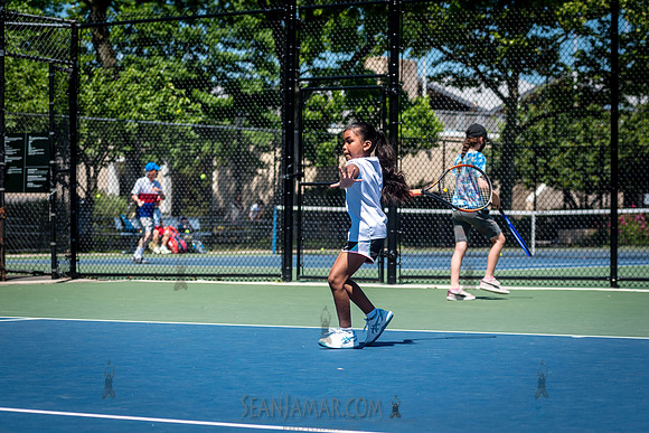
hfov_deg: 18.1
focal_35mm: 113
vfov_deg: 12.2
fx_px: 2032
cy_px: 223
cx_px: 364
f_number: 5
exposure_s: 1/1600
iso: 200
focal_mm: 92
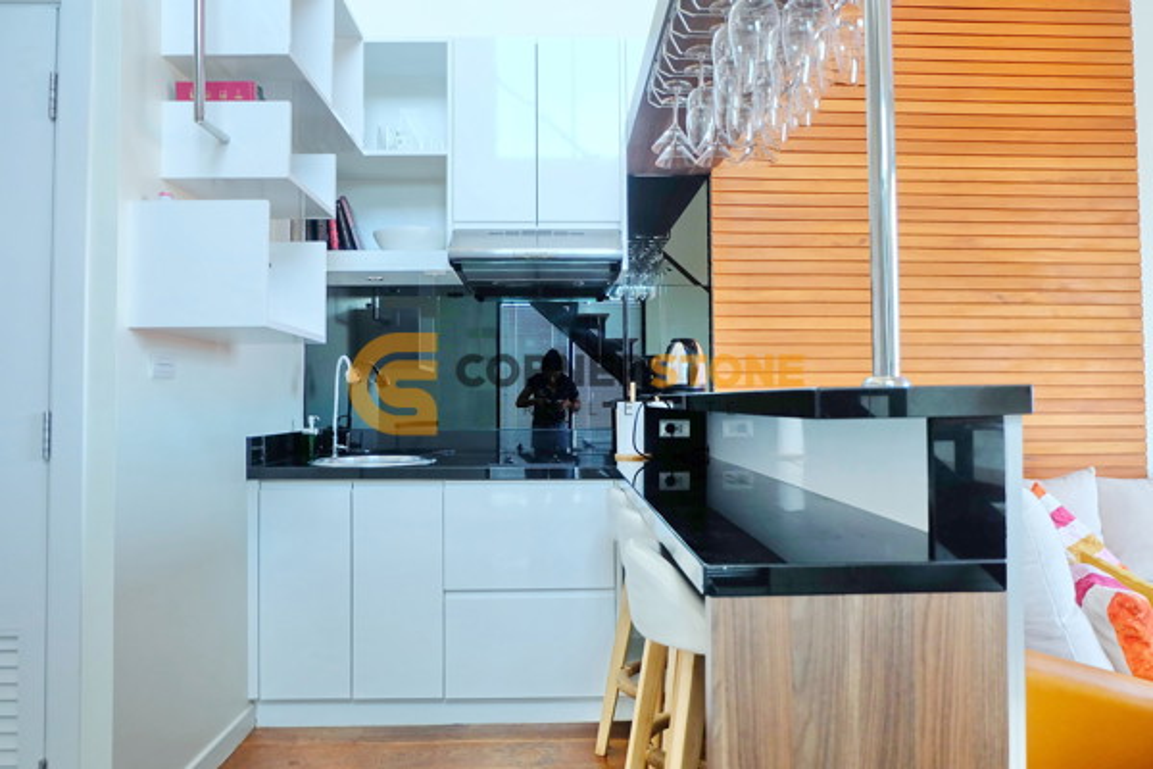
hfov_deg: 73.7
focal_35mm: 24
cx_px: 576
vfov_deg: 53.1
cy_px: 384
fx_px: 769
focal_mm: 16
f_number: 3.5
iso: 400
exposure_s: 1/56
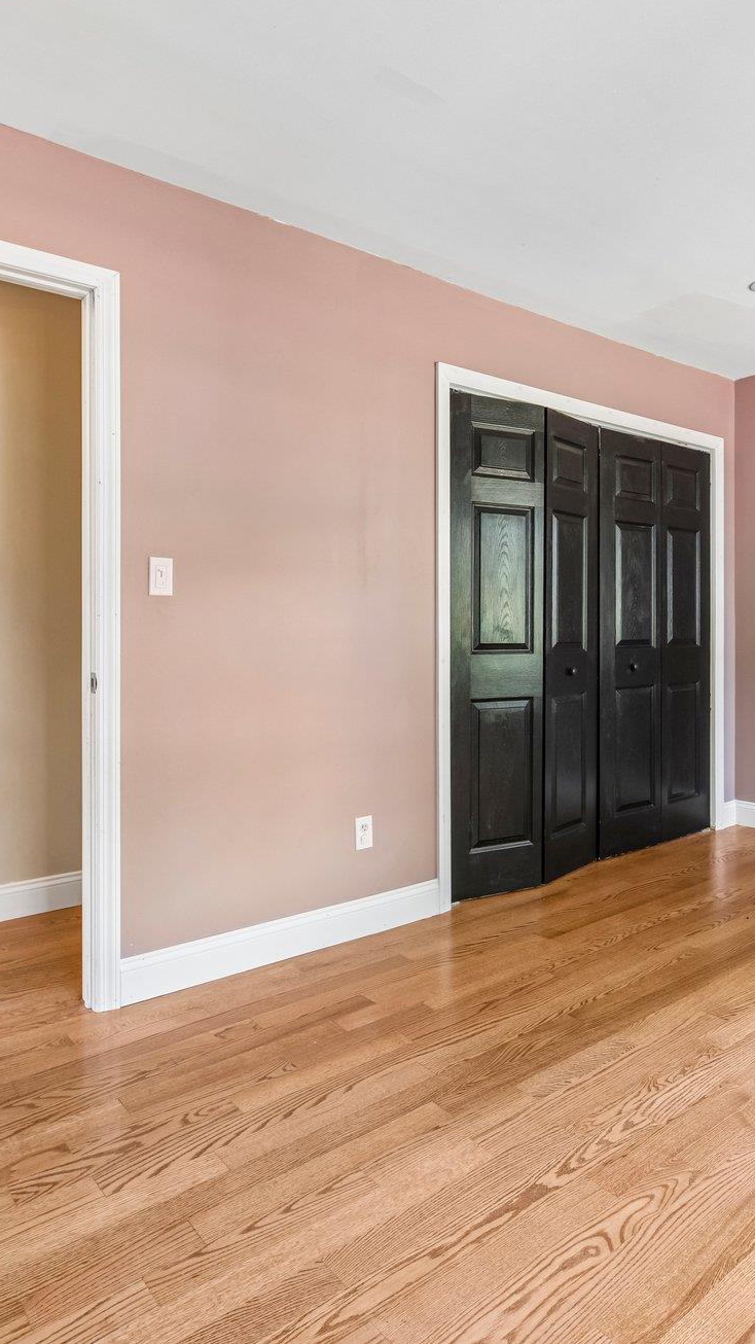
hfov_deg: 48.9
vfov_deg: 78.7
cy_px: 643
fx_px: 819
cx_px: 481
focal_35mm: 23
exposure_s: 1/4
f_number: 8
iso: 400
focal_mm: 14
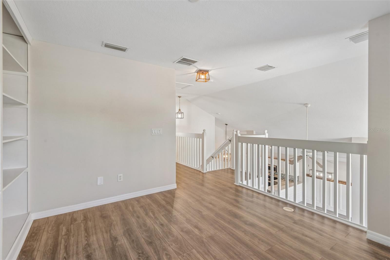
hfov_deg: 96.7
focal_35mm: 16
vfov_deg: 73.7
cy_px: 130
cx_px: 195
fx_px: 173
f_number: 8
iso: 400
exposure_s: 1/25
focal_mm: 16
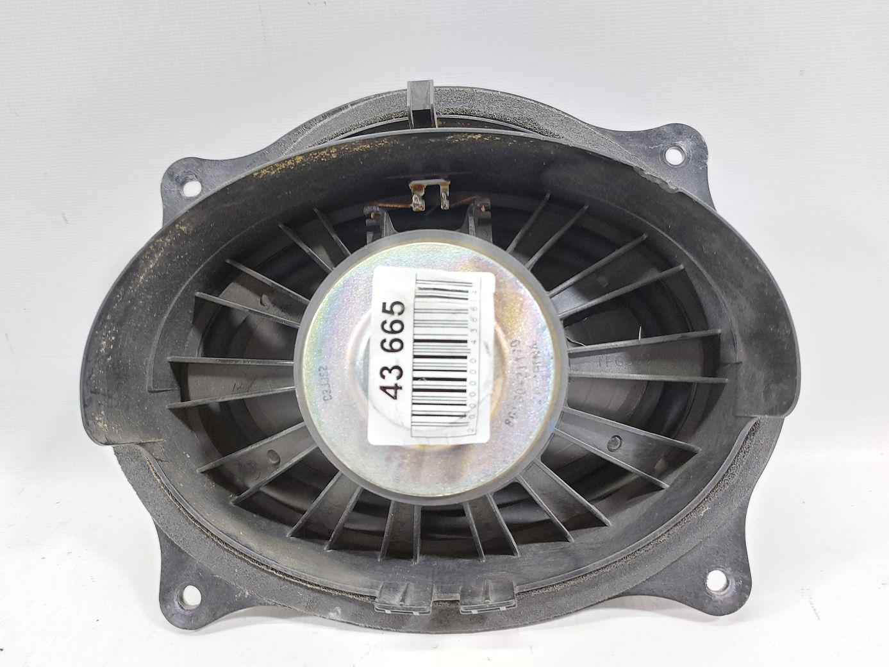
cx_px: 444
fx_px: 616
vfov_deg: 56.8
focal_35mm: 24
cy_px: 334
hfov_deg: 71.6
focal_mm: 5.23
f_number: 1.8
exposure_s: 1/33
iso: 250
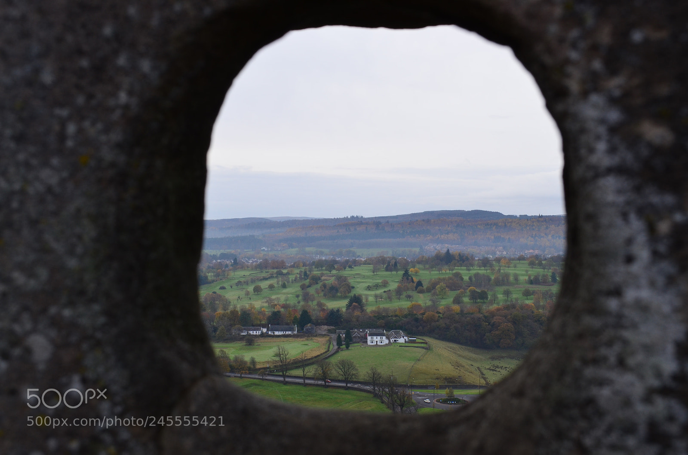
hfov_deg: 46.5
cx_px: 344
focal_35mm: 42
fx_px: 801
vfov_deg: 31.7
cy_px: 228
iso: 220
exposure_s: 1/60
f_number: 10
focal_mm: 28
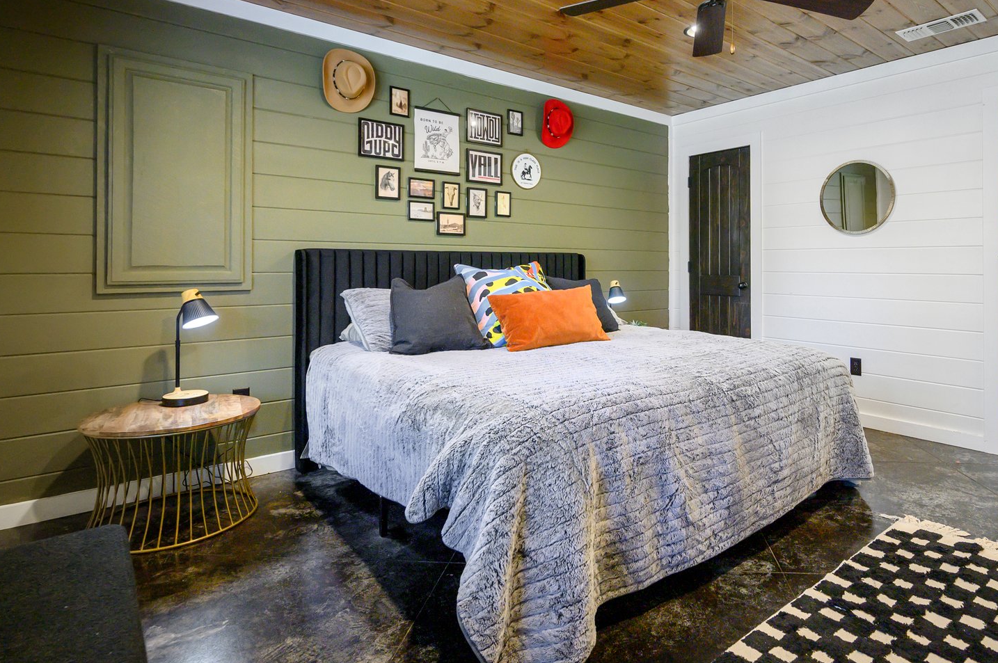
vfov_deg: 61.4
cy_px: 269
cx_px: 583
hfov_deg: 83.3
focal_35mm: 20
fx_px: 554
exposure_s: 1/60
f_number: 4
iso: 500
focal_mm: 14
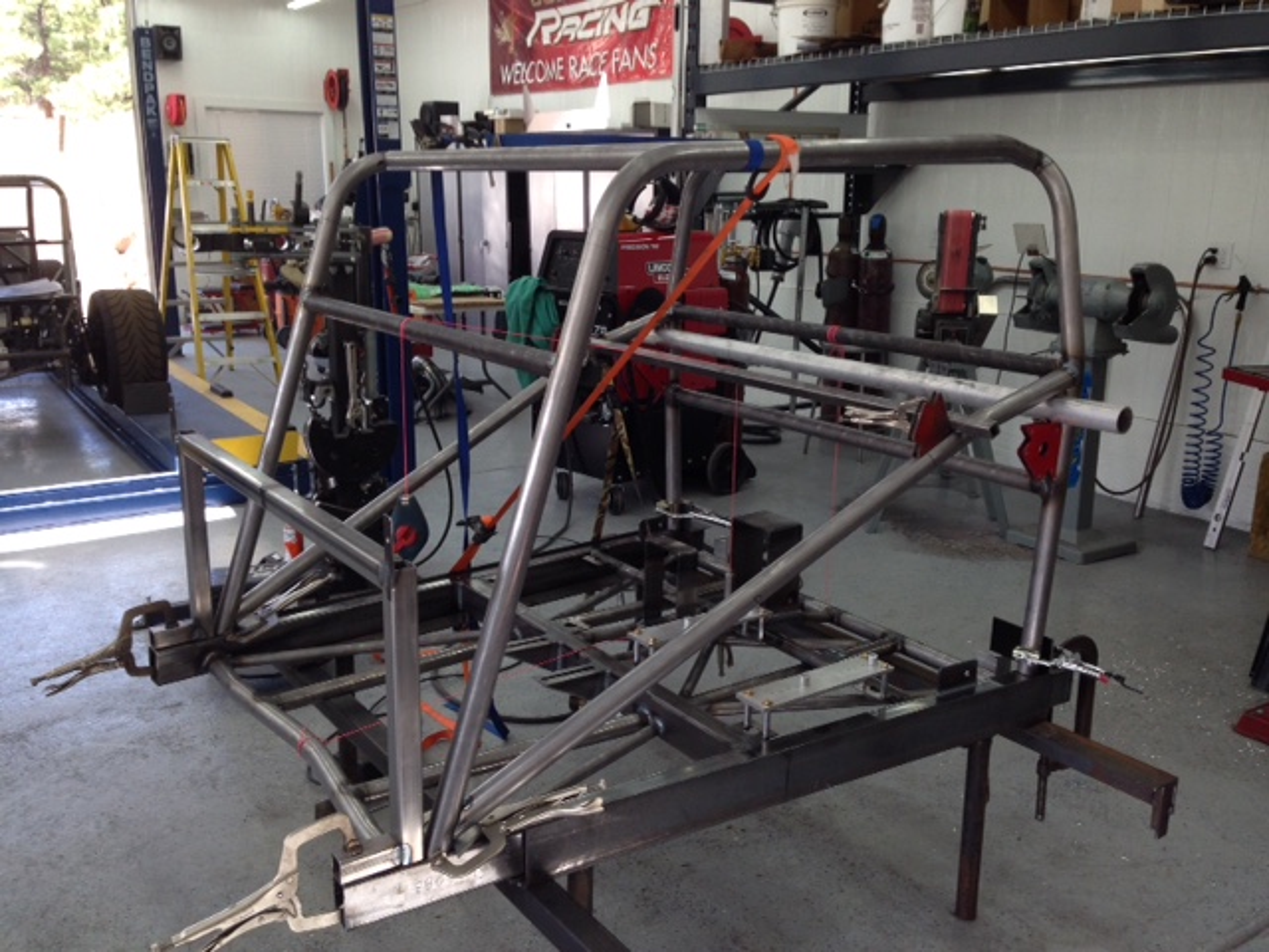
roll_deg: -0.7
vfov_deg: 42.9
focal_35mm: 33
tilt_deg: -14.1
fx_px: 1210
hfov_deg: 55.4
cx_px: 634
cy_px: 476
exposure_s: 1/120
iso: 64
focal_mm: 4.12
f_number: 2.4
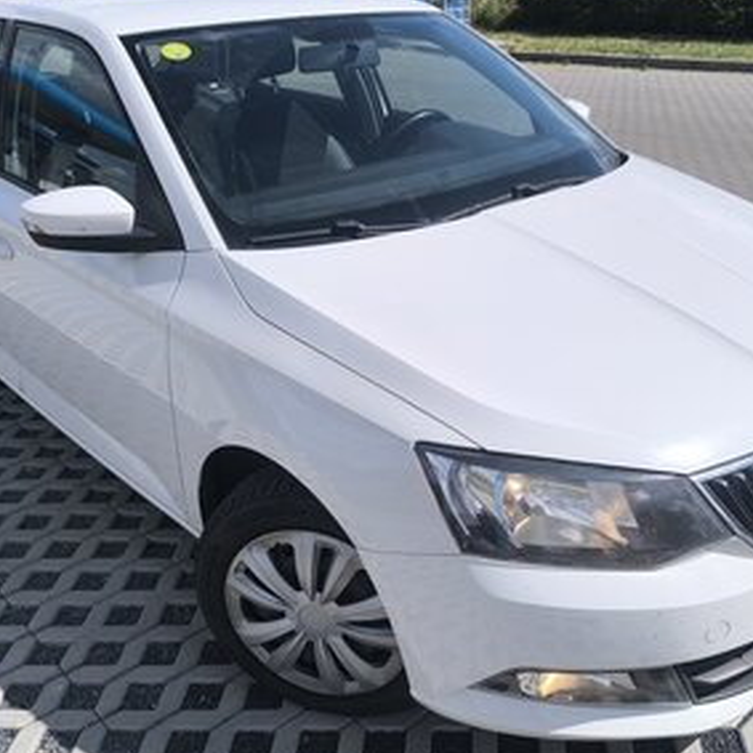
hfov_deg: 46.9
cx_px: 455
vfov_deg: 47.2
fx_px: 861
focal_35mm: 35
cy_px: 365
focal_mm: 6.14
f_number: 1.65
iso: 50
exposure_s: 1/1649
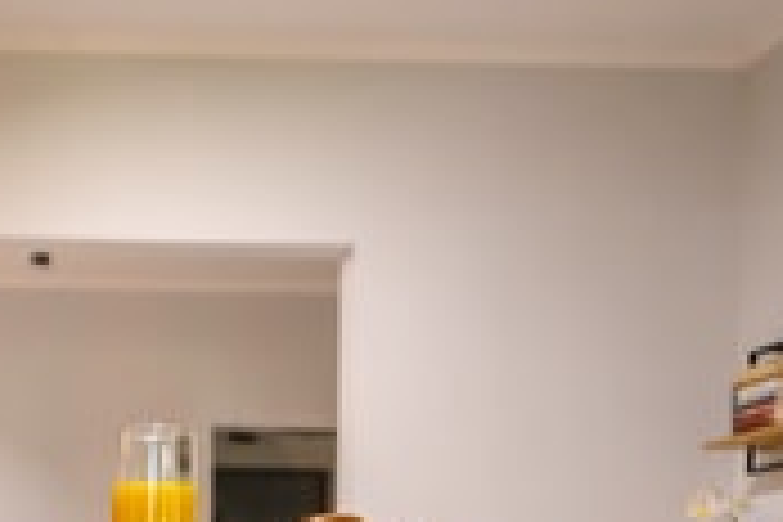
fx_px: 1501
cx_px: 22
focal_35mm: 69
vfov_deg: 18.3
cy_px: 691
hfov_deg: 27.7
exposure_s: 1/160
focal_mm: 24
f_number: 2.8
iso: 2500
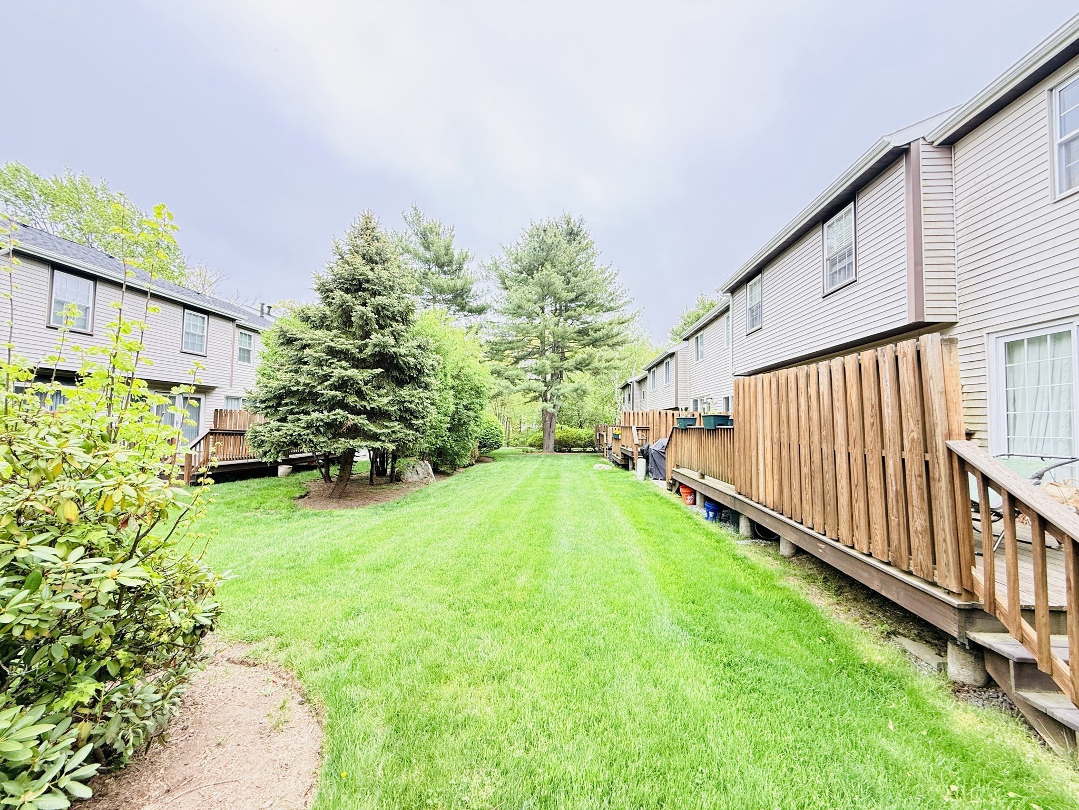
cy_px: 405
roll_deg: -1.3
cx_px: 540
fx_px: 436
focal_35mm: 14
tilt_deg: +2.8
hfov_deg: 102.1
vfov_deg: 85.7
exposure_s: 1/99
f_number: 2.2
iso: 80
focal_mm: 2.22
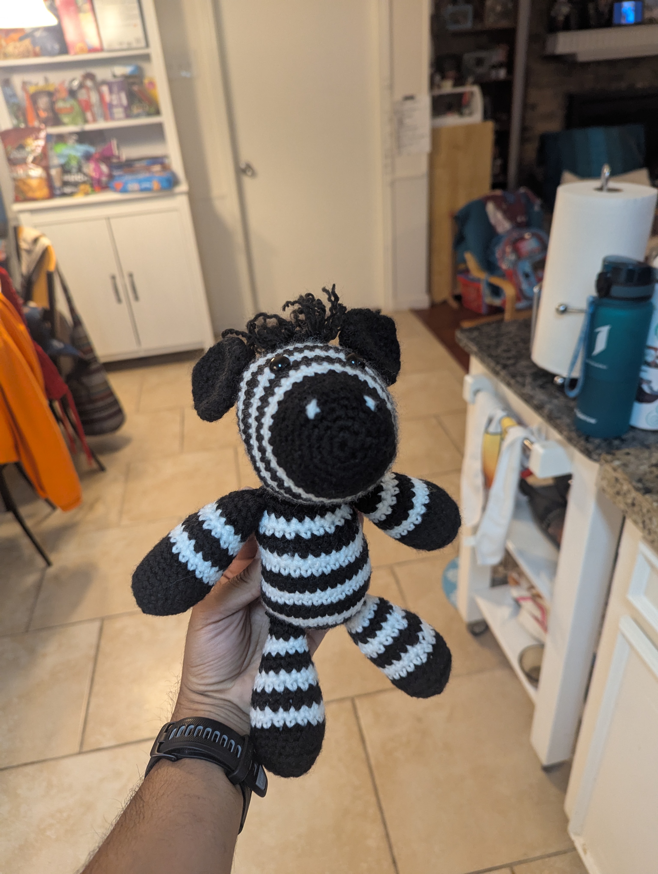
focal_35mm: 24
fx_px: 607
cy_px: 437
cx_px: 329
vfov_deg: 71.5
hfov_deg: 56.9
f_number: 1.85
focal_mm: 6.81
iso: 618
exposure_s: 1/60
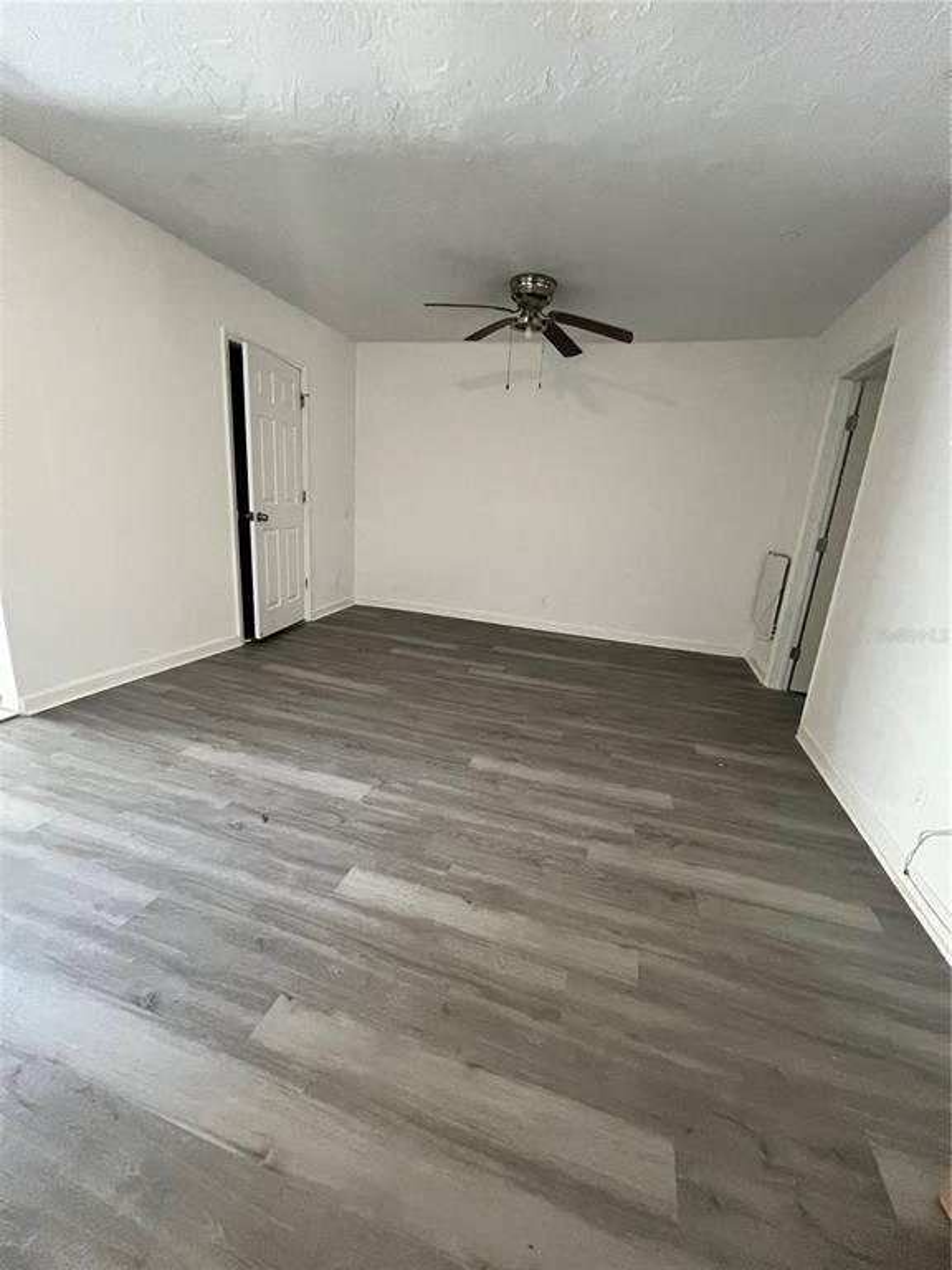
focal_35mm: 13
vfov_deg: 106.2
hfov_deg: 89.9
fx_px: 477
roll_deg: -3.4
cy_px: 635
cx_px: 476
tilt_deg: -14.4
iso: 640
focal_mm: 1.57
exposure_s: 1/60
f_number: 1.8
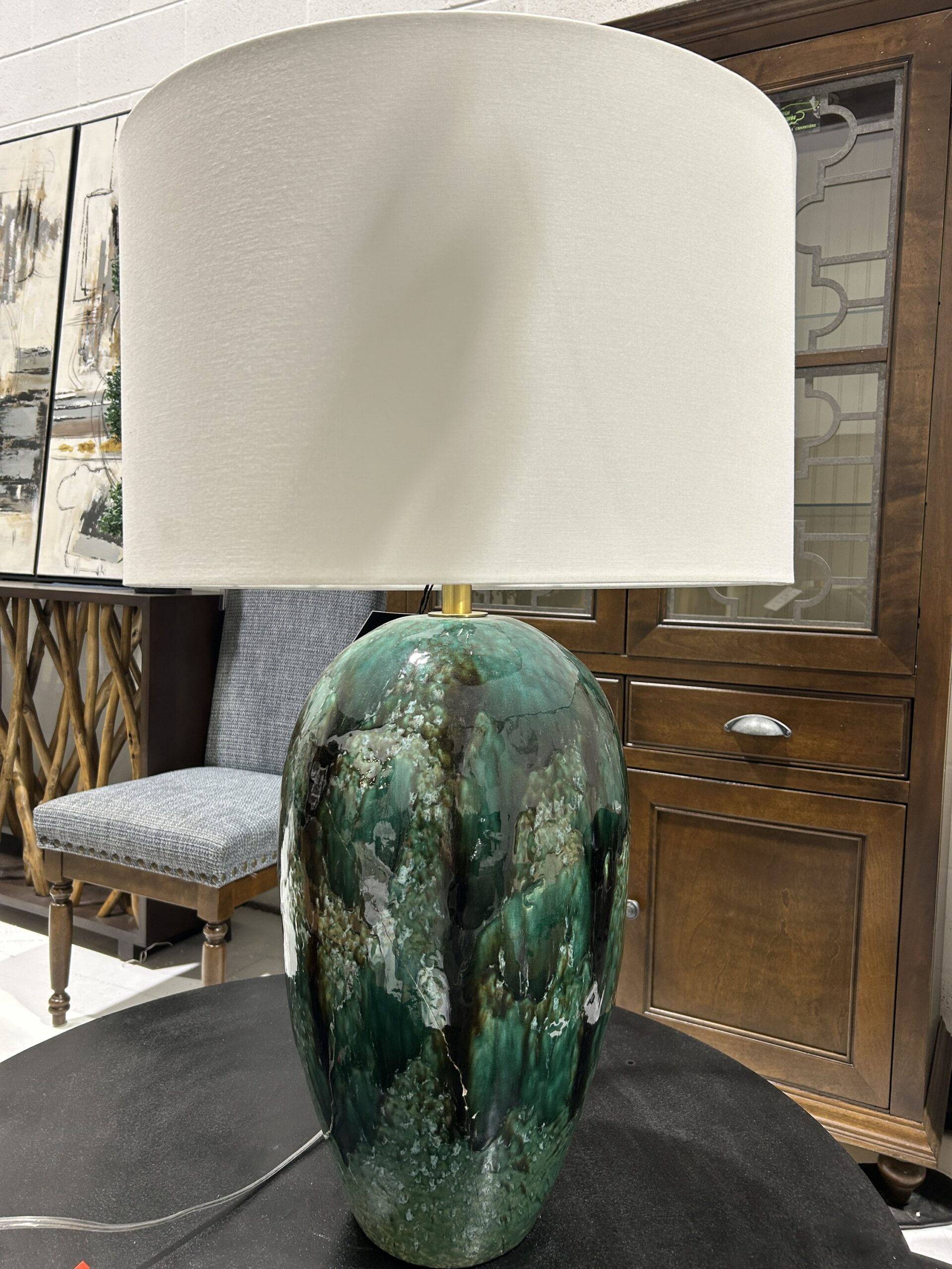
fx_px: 953
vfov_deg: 67.3
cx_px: 476
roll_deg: -3.0
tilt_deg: -4.9
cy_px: 634
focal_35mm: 26
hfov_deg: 53.1
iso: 80
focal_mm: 5.7
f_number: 1.5
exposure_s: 1/60
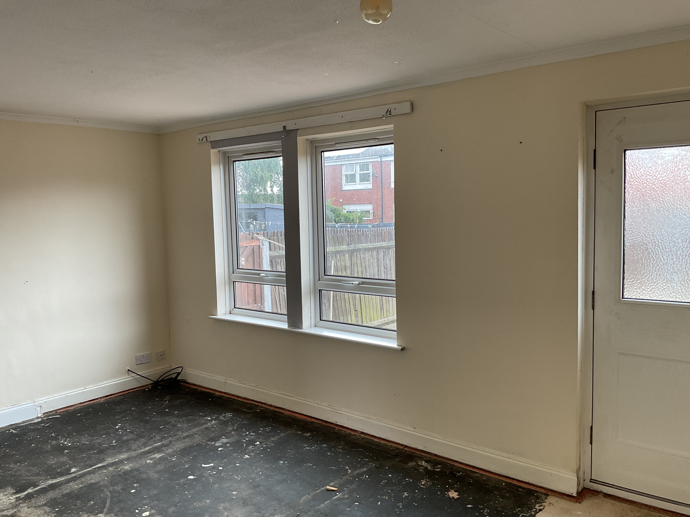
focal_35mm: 29
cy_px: 258
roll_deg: +1.2
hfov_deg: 61.7
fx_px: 578
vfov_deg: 48.2
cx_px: 345
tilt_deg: -4.9
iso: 50
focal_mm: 3
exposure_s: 1/120
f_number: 1.8
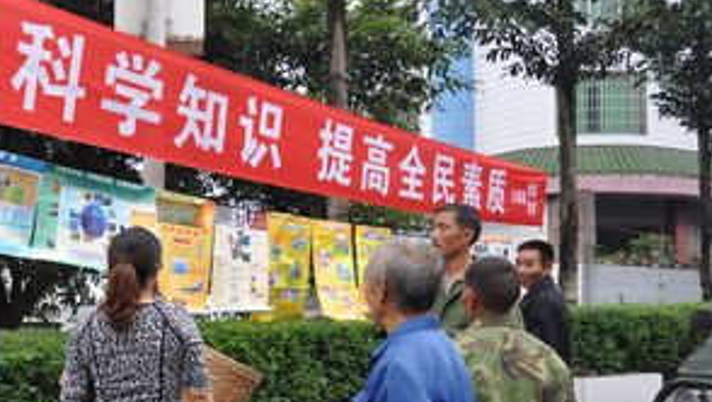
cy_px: 278
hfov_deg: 41.9
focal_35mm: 48
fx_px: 907
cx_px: 199
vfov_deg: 24.8
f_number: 5.6
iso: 250
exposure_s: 1/125
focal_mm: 18
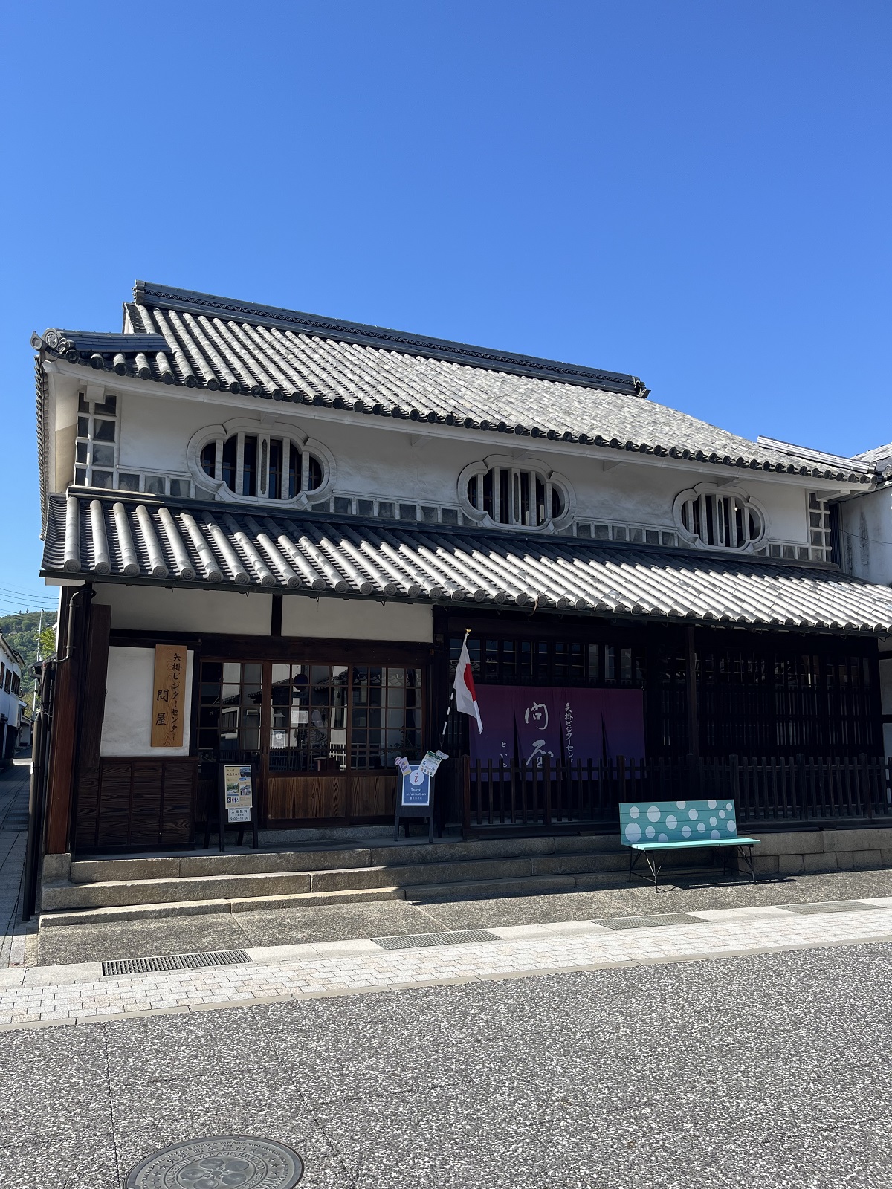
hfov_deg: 53.1
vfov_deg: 67.3
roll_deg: +0.8
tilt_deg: +8.4
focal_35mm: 26
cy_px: 594
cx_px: 446
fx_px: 893
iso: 50
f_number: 1.6
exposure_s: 1/2137
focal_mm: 5.1
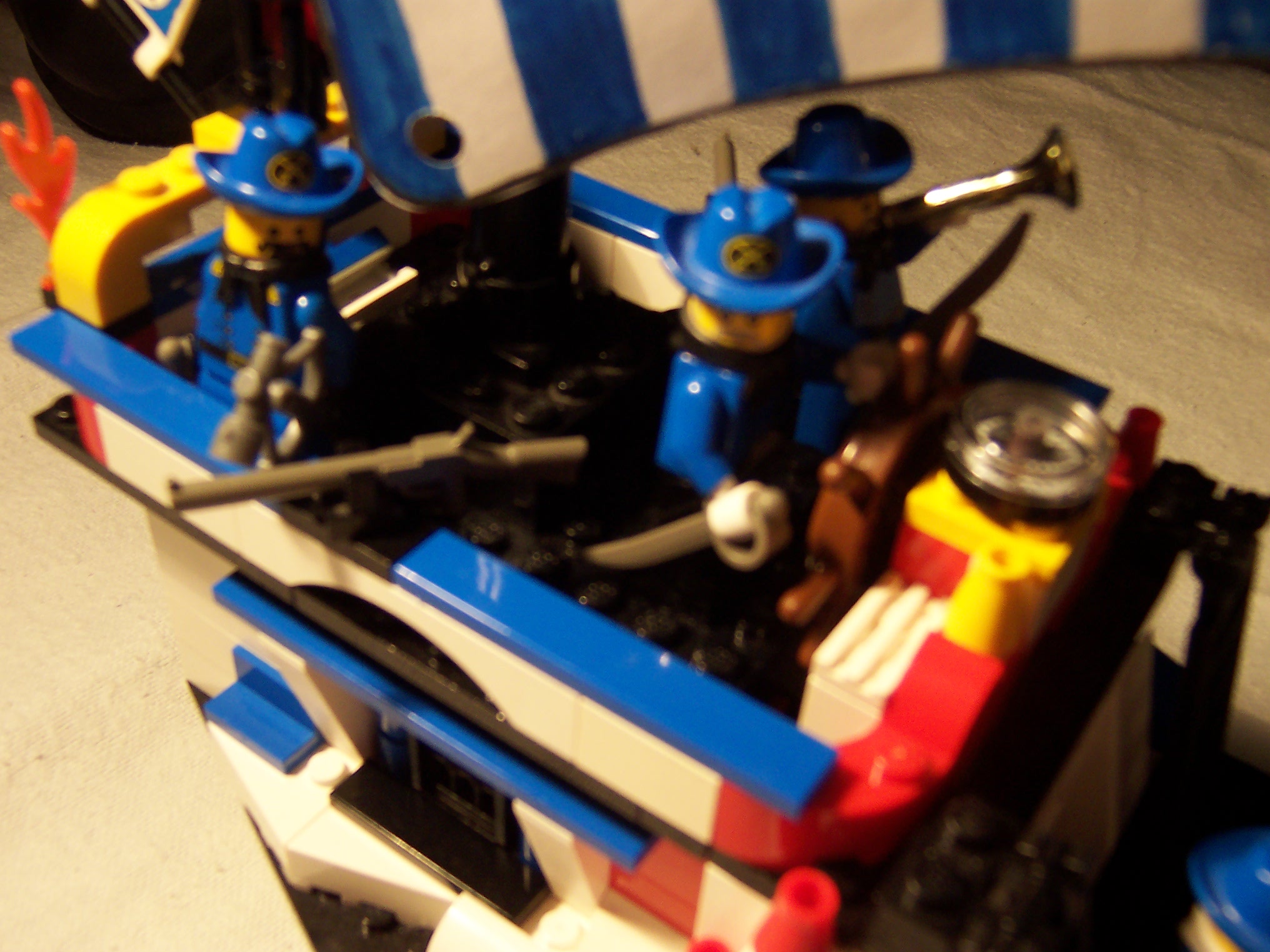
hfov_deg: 51.4
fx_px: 1321
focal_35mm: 36
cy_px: 476
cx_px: 635
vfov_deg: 39.7
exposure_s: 1/30
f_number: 2.8
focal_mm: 5.6
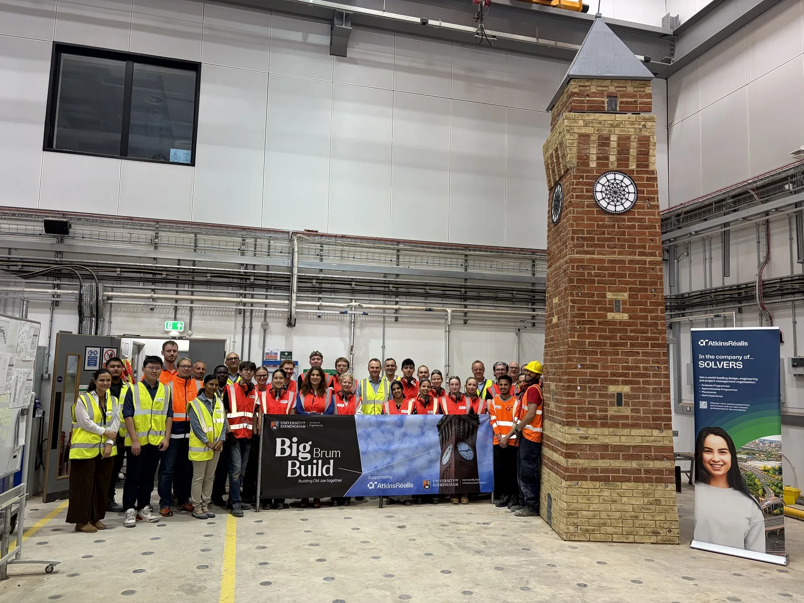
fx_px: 604
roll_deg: -0.6
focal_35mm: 26
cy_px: 302
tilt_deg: +6.3
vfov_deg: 53.1
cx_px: 402
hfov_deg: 67.3
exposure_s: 1/122
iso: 125
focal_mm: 5.96
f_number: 1.6
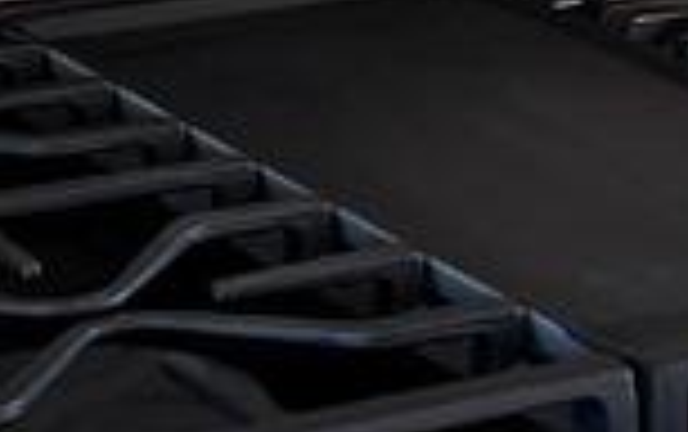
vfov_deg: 6.6
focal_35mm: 184
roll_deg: -0.7
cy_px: -752
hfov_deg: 11.3
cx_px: 607
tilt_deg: -2.0
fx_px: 3454
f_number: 1.5
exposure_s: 1/120
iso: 125
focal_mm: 5.7
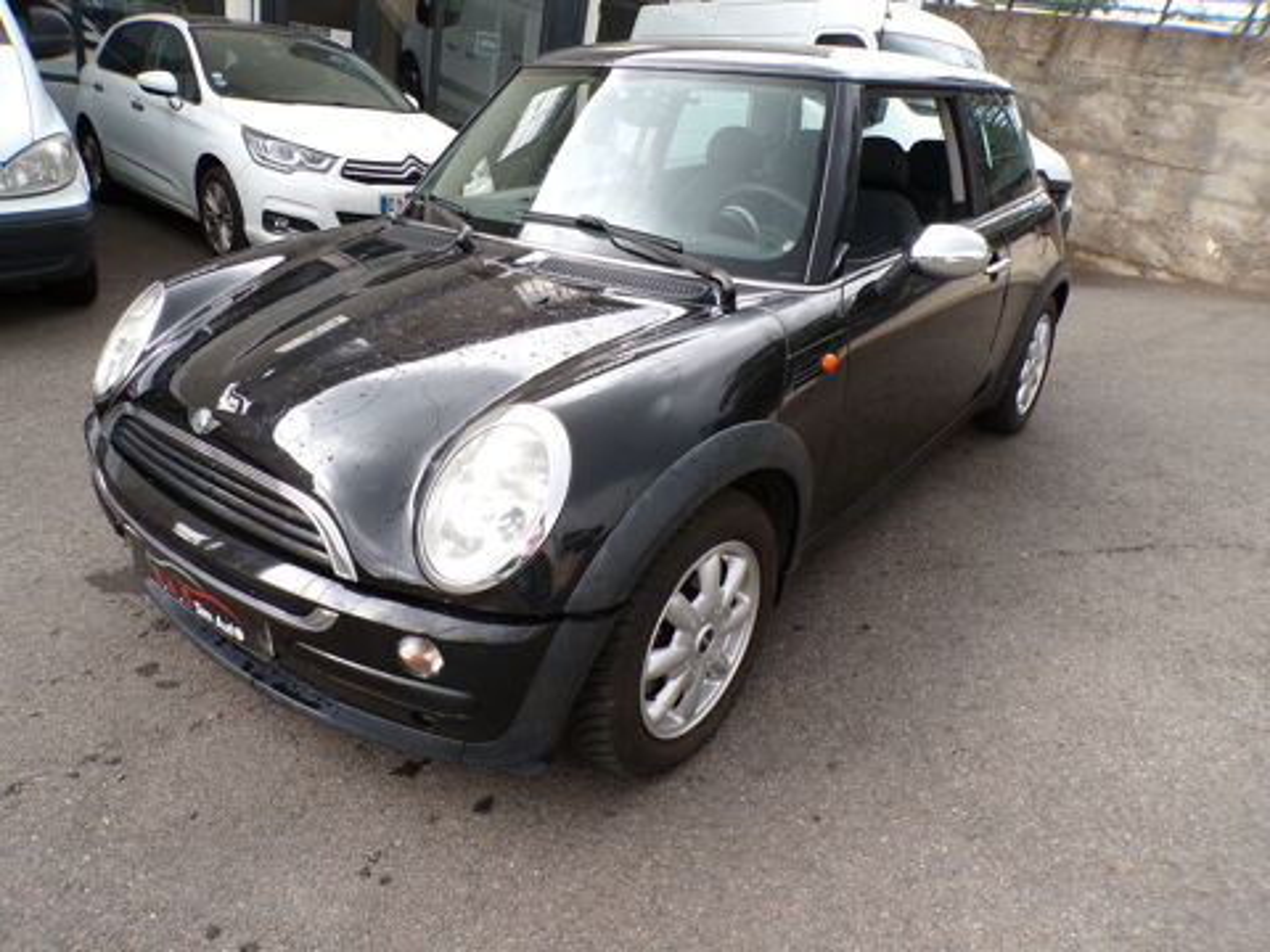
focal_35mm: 24
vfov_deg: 56.8
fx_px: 881
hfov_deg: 71.6
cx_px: 635
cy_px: 476
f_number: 4.4
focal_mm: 4.3
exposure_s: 1/40
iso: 100
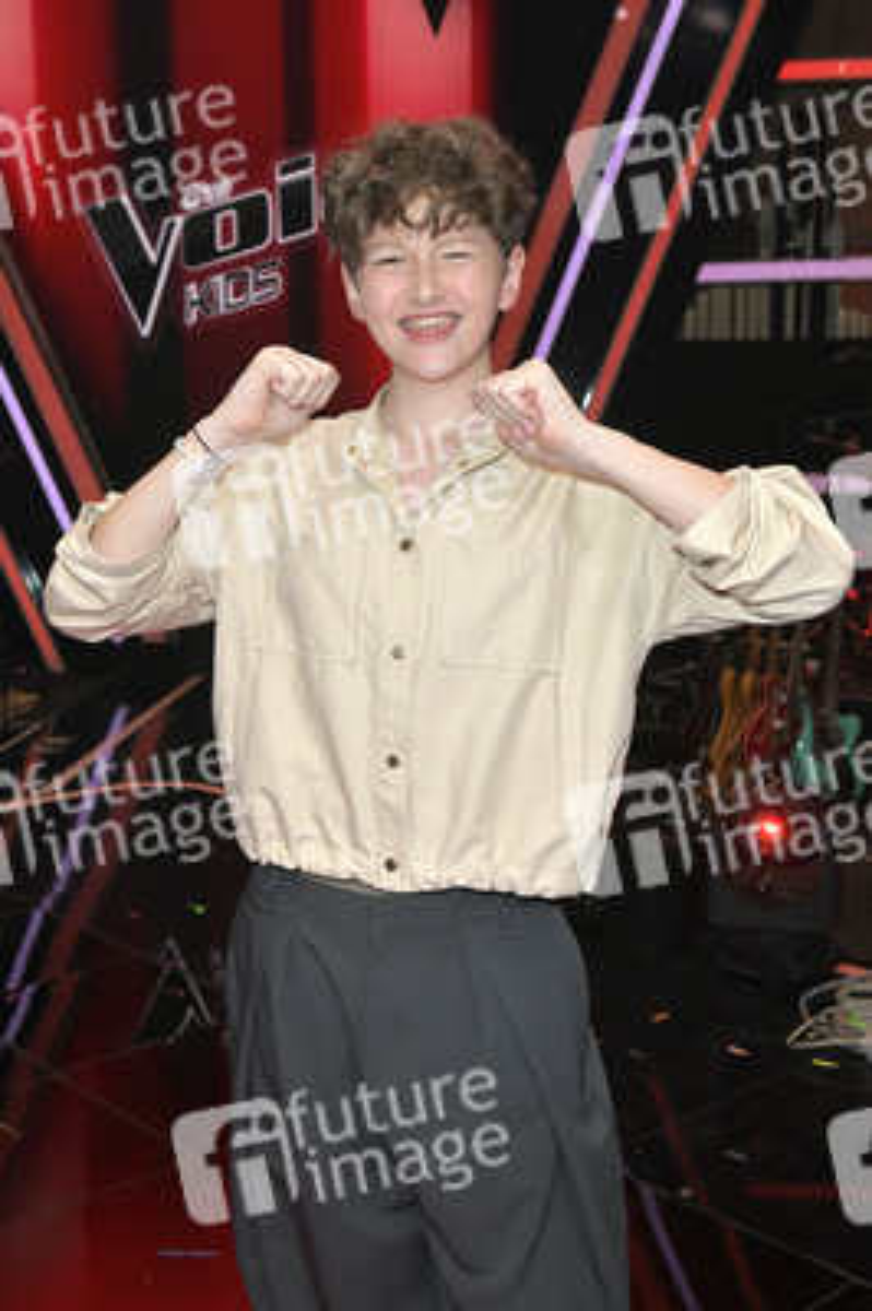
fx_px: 1310
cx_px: 436
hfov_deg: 36.8
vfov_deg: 53.2
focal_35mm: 36
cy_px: 656
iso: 2500
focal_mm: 36
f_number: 7.1
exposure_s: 1/200
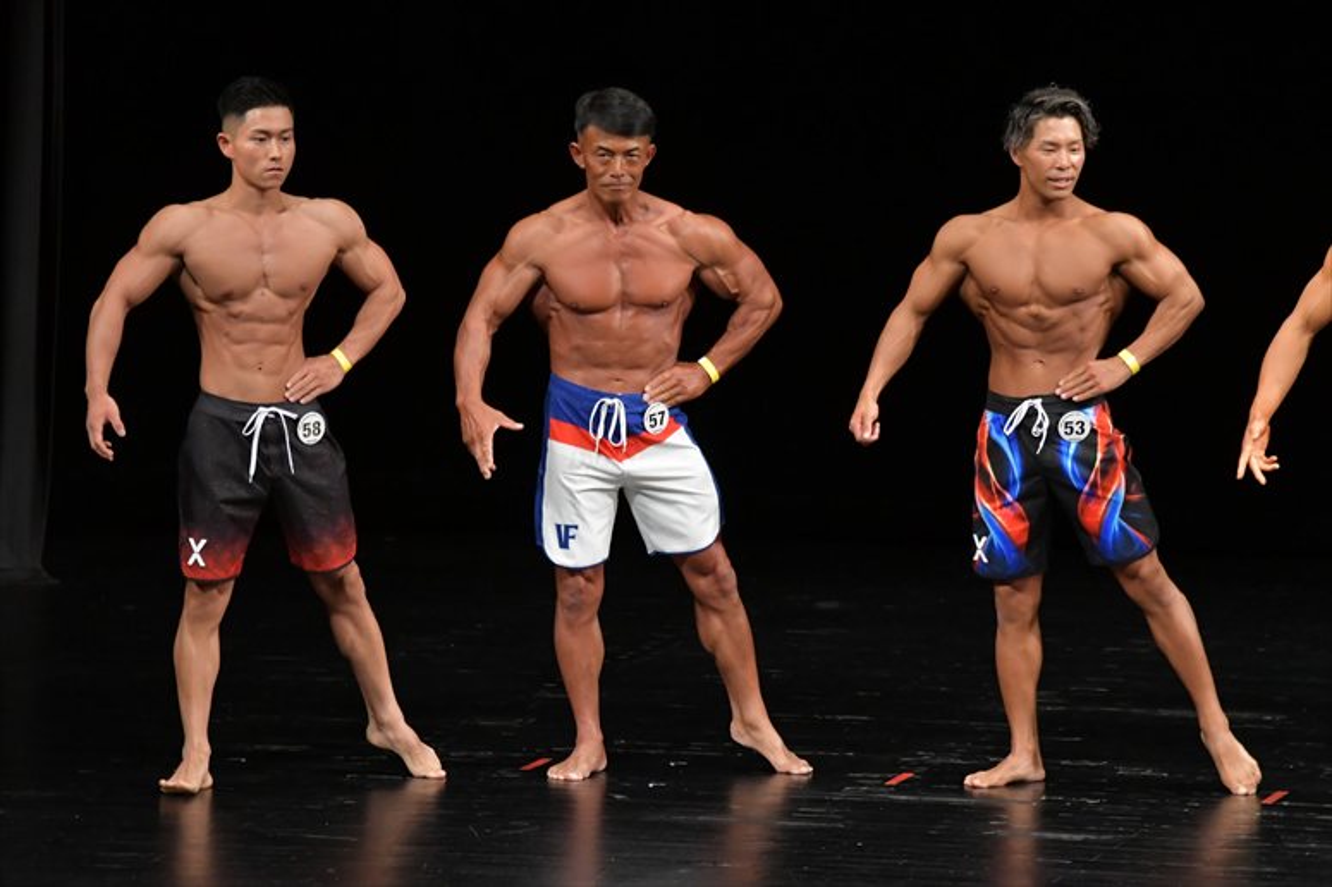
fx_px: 9985
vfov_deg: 5.1
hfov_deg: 7.6
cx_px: 666
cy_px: 444
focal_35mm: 270
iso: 3200
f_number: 5.6
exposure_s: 1/400
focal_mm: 180
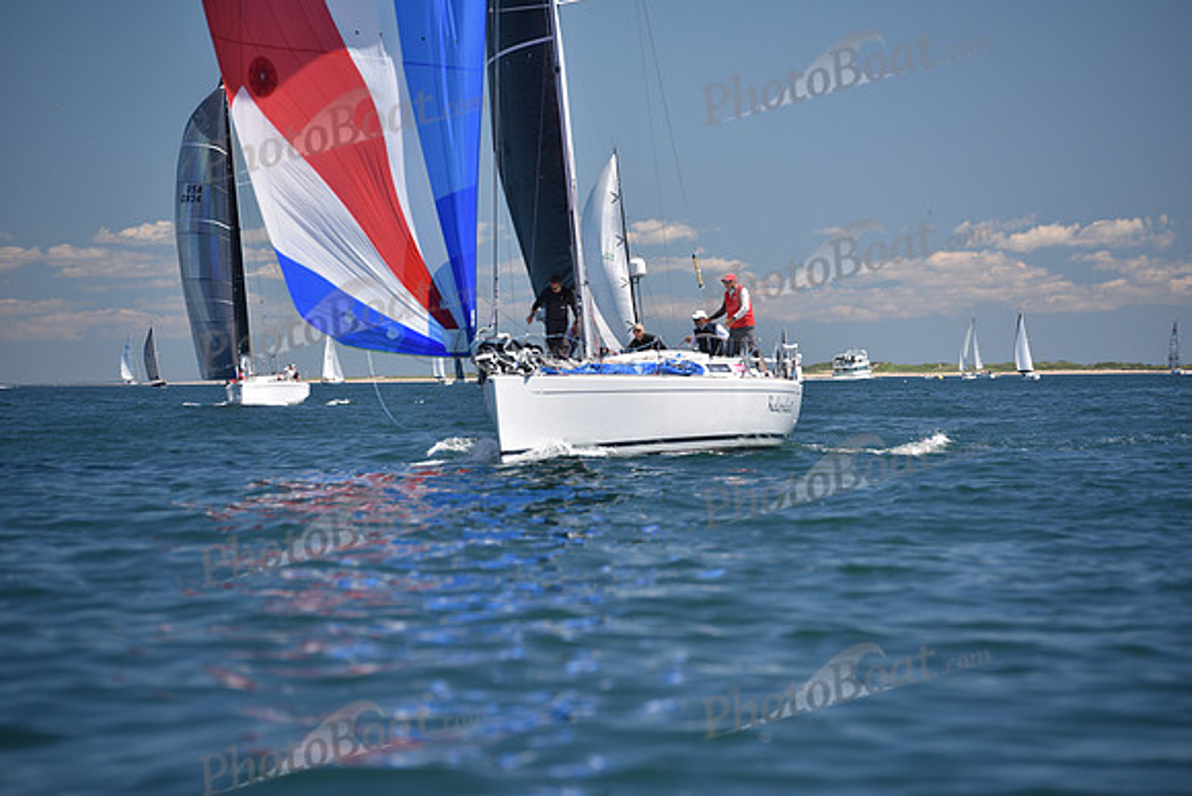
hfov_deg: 10.3
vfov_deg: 6.9
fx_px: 6623
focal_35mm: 200
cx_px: 596
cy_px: 398
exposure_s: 1/800
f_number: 5
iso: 250
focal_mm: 200
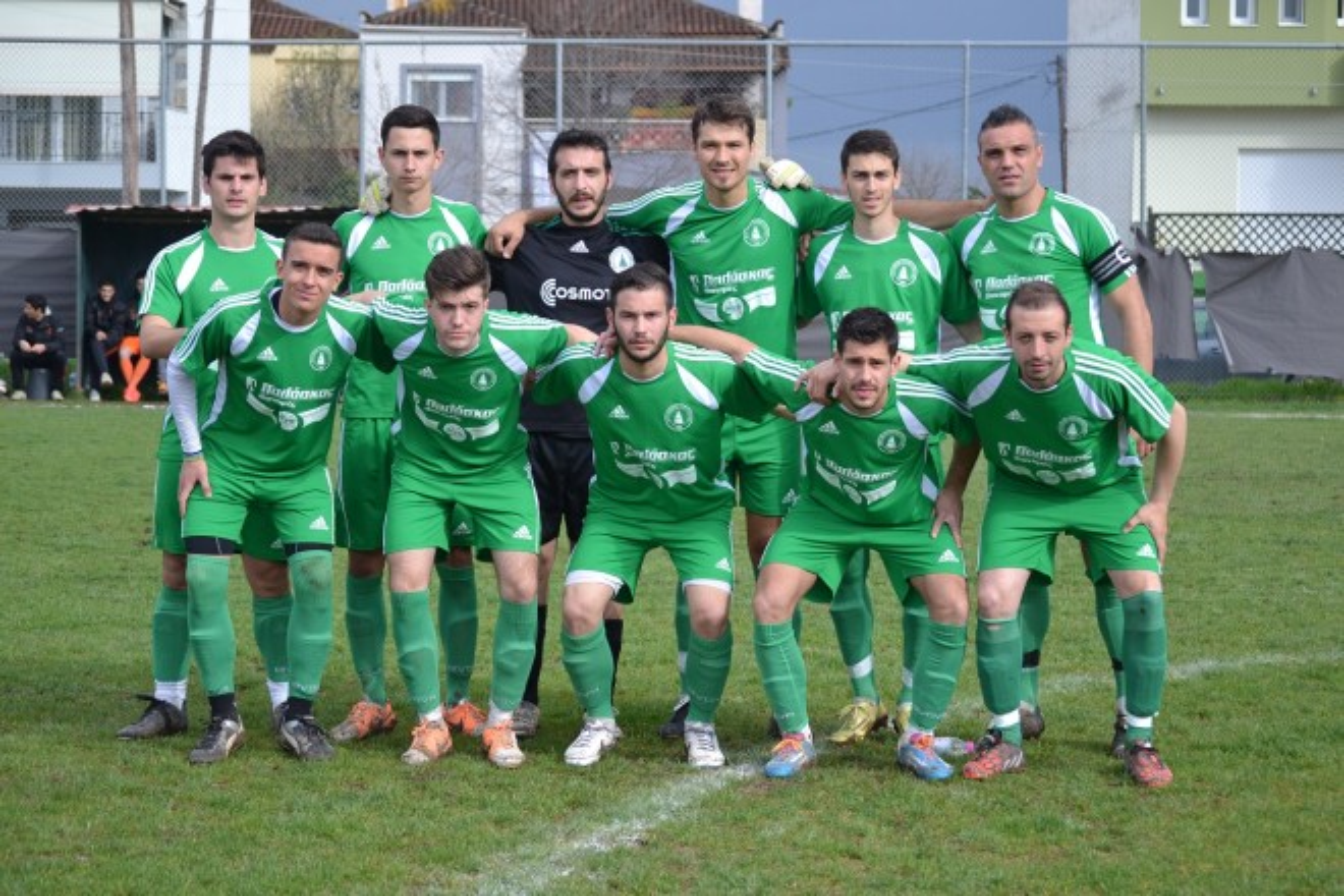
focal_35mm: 98
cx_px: 672
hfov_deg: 20.9
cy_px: 448
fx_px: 3640
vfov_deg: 14.0
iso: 400
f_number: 5
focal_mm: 65
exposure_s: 1/1250
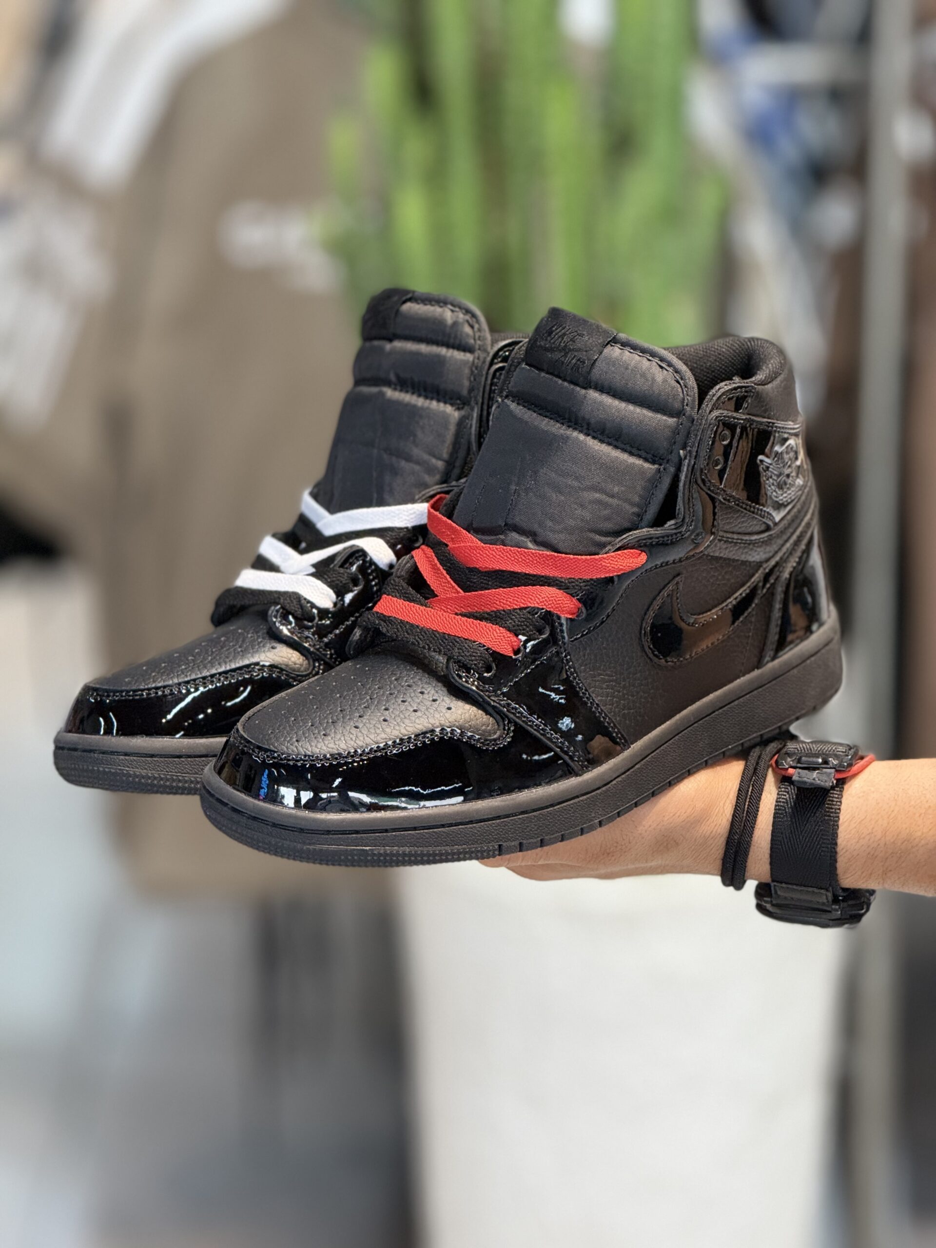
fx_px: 4326
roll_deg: +0.6
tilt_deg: -16.6
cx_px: 468
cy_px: 624
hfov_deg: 12.3
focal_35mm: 120
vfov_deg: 16.4
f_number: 2.8
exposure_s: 1/100
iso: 250
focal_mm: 15.66
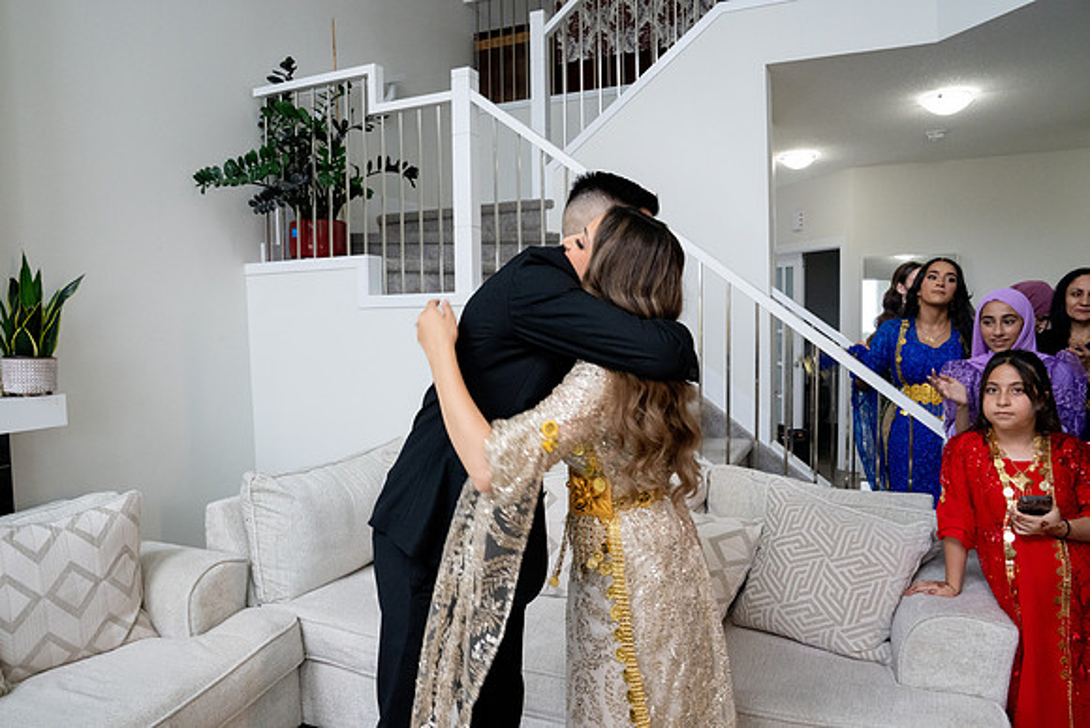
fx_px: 727
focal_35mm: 24
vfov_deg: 53.2
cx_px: 545
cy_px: 364
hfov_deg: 73.7
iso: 5000
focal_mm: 24
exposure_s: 1/160
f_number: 9
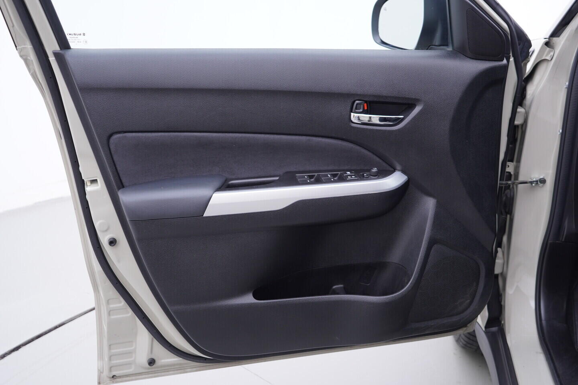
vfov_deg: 36.9
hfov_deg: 53.1
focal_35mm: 36
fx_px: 578
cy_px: 192
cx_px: 289
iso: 125
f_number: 2.8
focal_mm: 24
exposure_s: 1/40
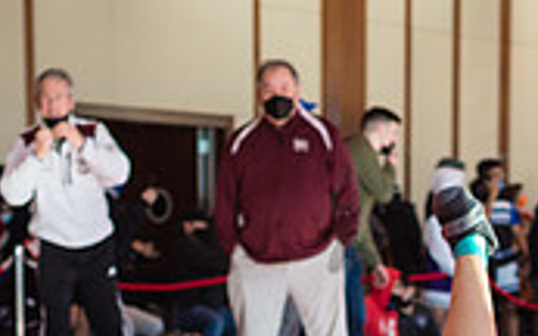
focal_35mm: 147
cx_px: 339
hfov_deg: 14.2
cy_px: 603
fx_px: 2155
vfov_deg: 8.6
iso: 400
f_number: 3.5
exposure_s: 1/400
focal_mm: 35
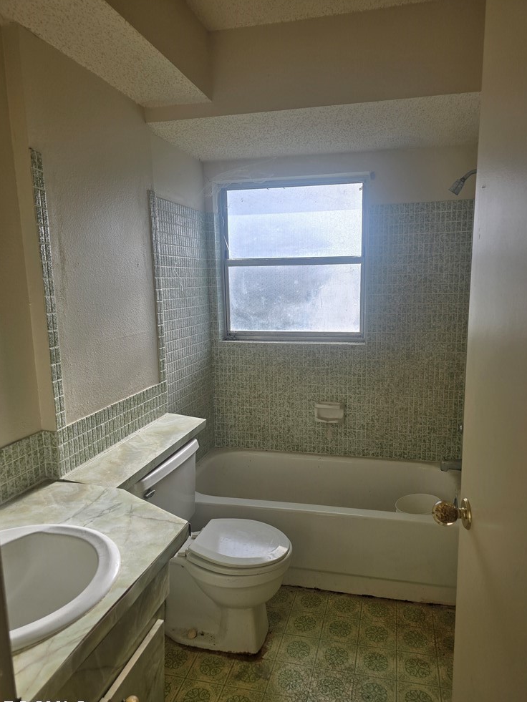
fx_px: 487
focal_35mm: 24
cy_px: 359
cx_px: 272
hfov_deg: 56.8
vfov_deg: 71.6
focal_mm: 6.3
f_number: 1.7
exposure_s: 1/596
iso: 12
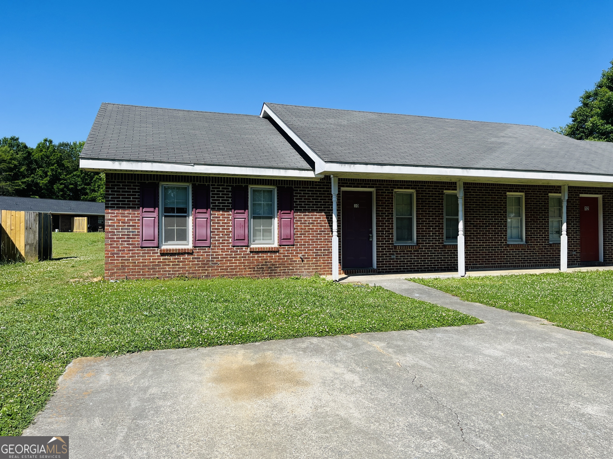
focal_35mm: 26
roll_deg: +0.3
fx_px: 460
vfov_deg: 53.1
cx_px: 306
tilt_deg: +1.0
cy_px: 230
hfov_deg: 67.3
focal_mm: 5.1
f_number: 1.6
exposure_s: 1/3311
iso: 50
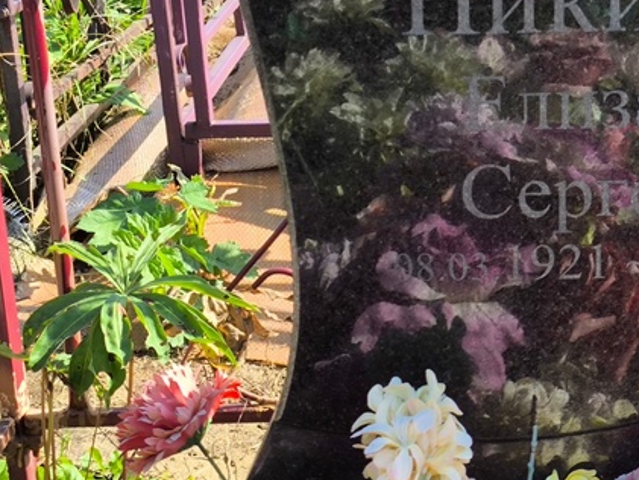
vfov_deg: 15.5
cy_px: 167
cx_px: 476
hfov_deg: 20.5
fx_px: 1754
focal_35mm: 95
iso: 50
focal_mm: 4.71
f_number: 1.7
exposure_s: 1/507
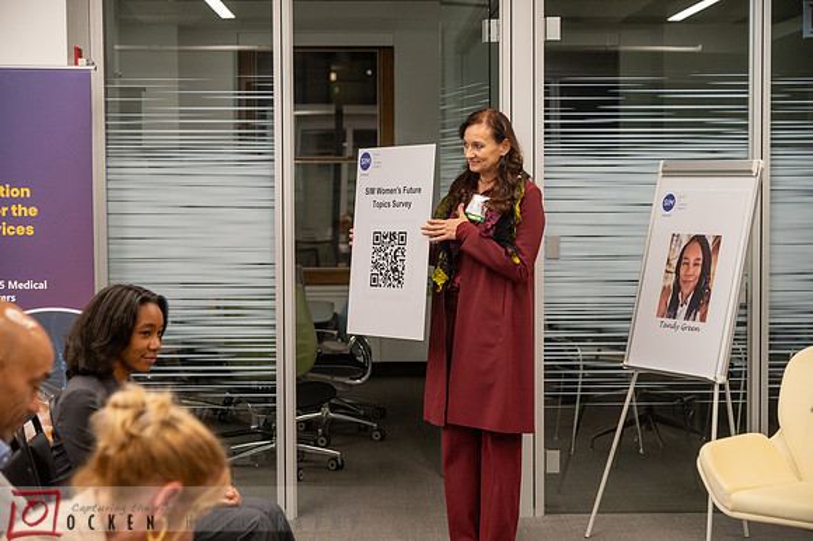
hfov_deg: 30.5
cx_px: 406
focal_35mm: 66
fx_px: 1490
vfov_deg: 20.6
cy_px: 270
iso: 1600
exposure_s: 1/160
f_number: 4
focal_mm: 66
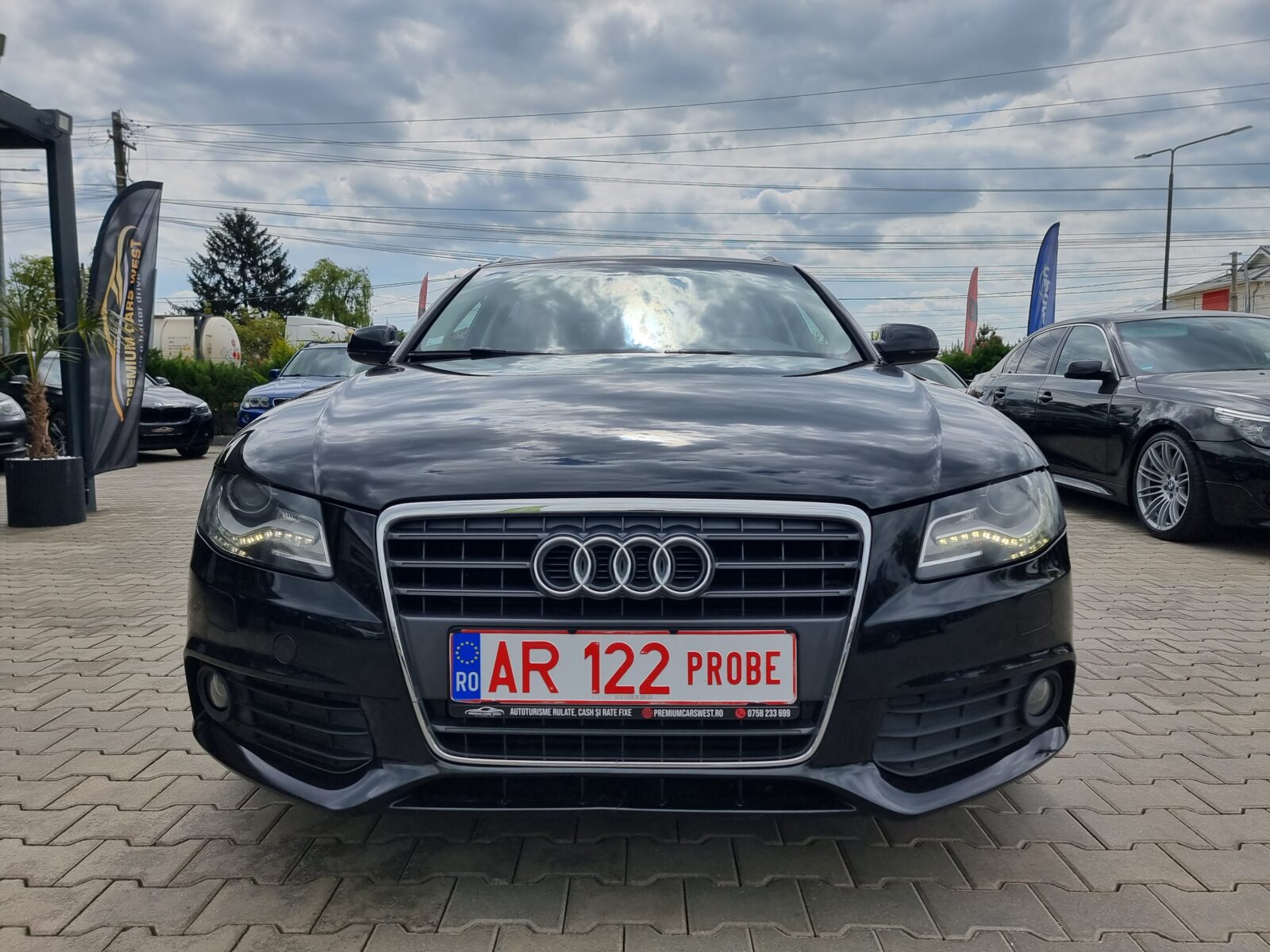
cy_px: 476
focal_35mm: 24
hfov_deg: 71.6
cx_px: 635
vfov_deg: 56.8
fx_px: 881
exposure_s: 1/1248
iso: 50
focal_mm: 6.7
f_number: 1.8
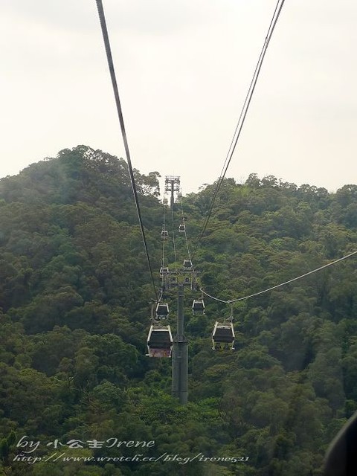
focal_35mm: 75
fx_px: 1031
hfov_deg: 19.6
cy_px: 238
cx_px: 178
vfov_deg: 26.0
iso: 80
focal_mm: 11.1
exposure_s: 1/320
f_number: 2.8
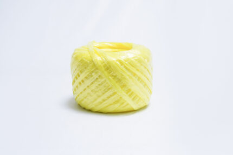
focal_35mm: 70
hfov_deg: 28.8
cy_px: 78
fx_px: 453
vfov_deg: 19.5
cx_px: 116
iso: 3200
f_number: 9
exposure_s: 1/200
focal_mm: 70
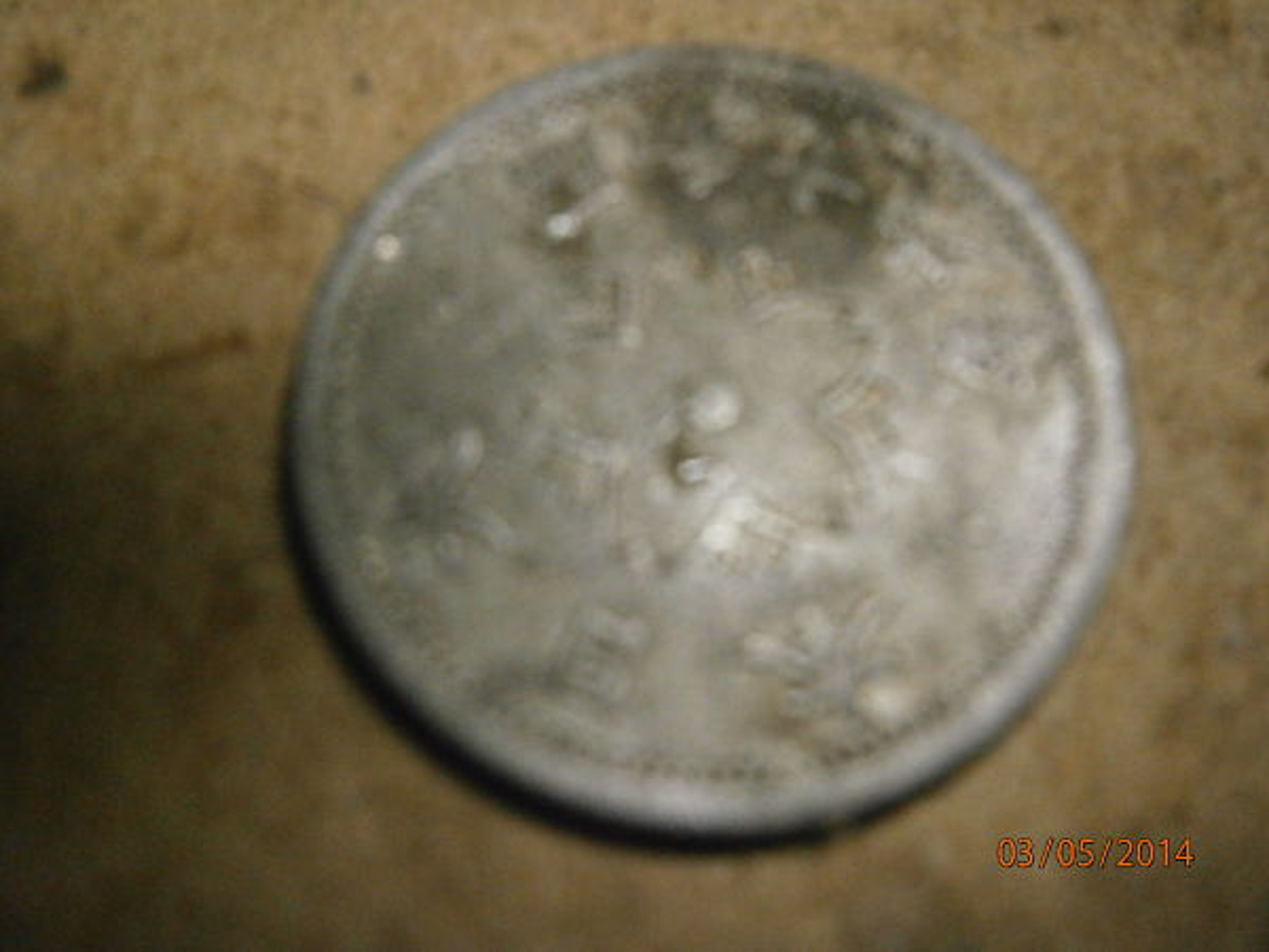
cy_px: 476
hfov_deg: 40.4
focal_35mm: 47
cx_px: 634
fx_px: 1723
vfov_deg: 30.9
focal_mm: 8.3
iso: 800
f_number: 3.4
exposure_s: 1/100
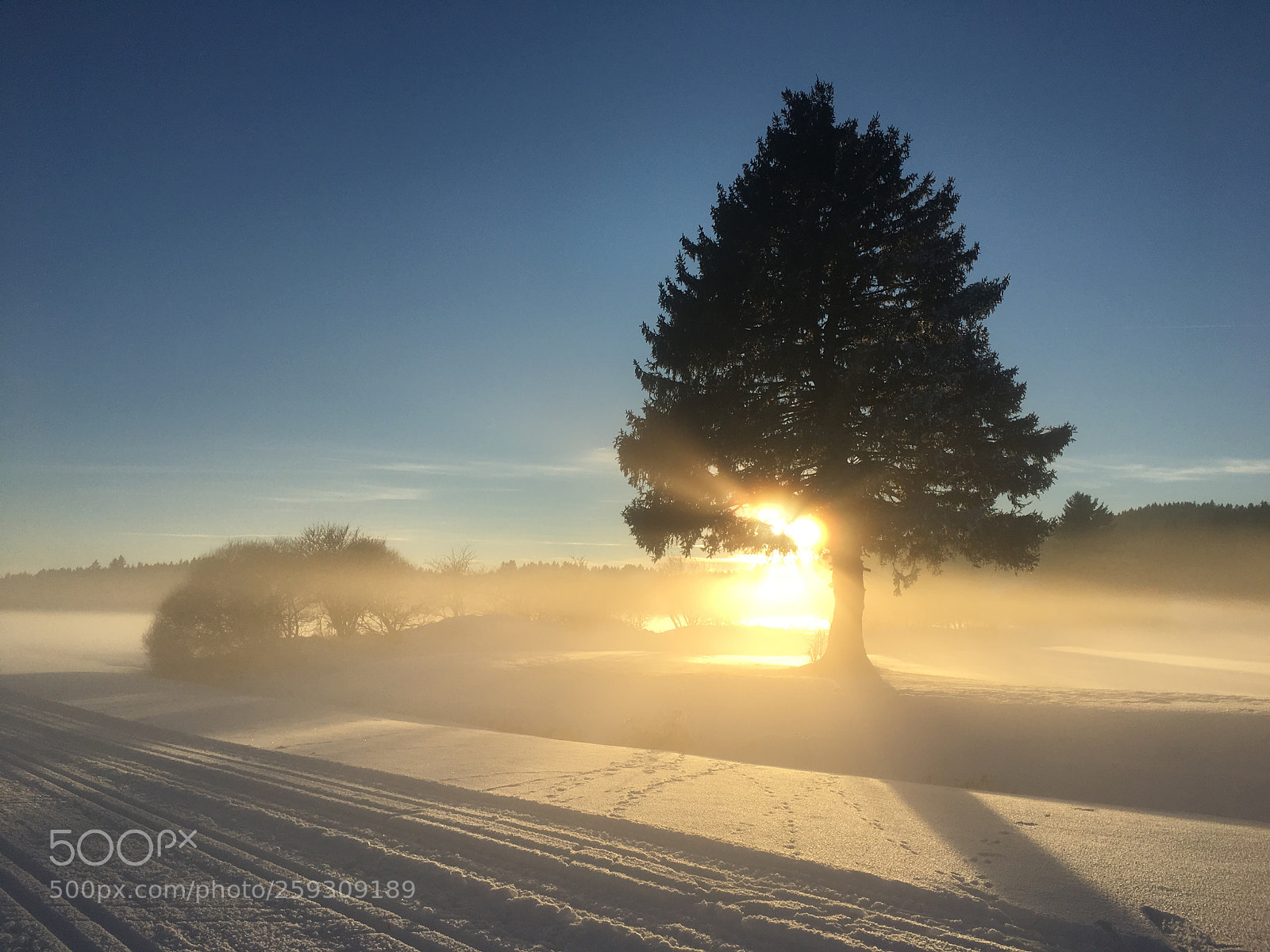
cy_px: 476
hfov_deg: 61.7
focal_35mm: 29
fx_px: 1064
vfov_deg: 48.2
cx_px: 635
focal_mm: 4.15
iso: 25
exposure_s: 1/2849
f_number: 2.2
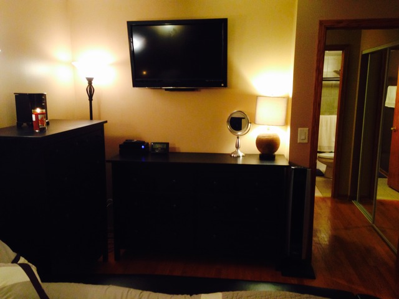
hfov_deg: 55.4
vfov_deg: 42.9
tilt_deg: -11.0
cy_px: 150
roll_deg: -1.3
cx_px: 200
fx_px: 380
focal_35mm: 33
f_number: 2.4
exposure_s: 1/20
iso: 250
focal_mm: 4.12
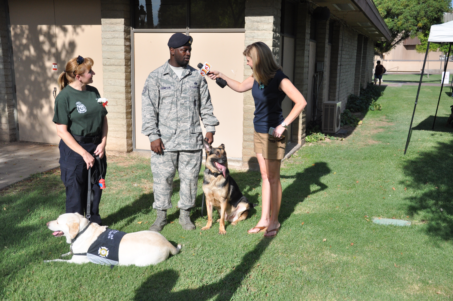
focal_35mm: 38
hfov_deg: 51.3
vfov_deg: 35.4
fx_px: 471
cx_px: 226
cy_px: 150
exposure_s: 1/4000
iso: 640
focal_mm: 25
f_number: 4
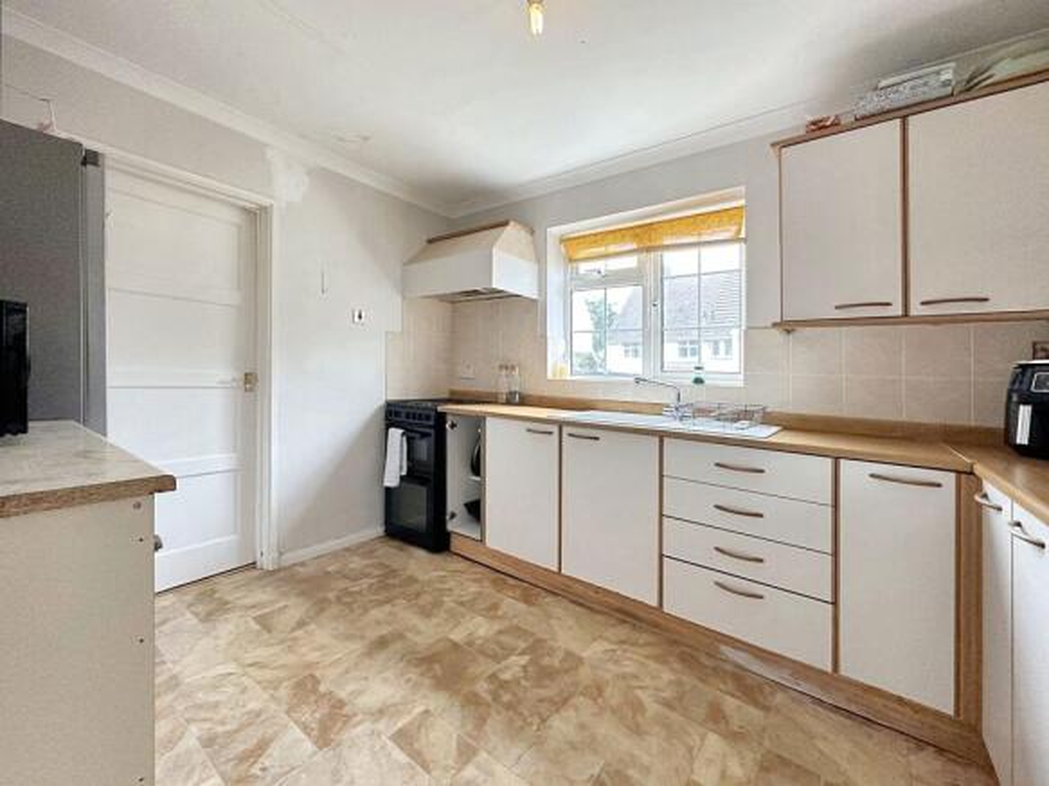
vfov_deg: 85.7
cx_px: 524
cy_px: 393
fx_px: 424
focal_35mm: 14
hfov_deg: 102.1
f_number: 2.2
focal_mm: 2.2
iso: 320
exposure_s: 1/100
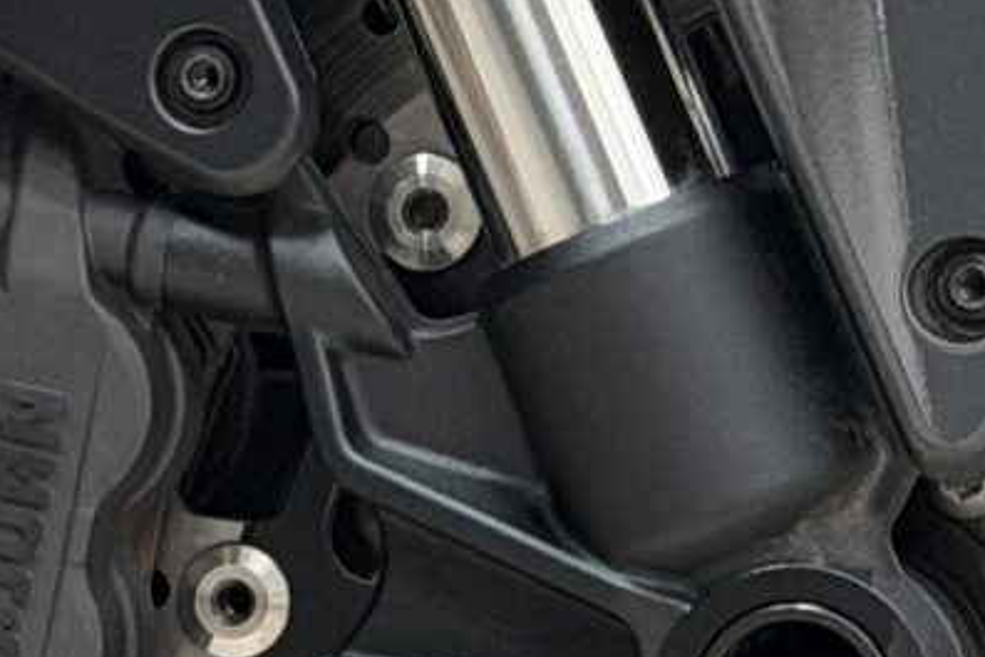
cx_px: 749
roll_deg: -4.3
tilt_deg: -0.6
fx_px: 8813
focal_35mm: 322
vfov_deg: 4.3
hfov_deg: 6.4
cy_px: 233
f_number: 1.78
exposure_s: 1/50
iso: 250
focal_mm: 6.76
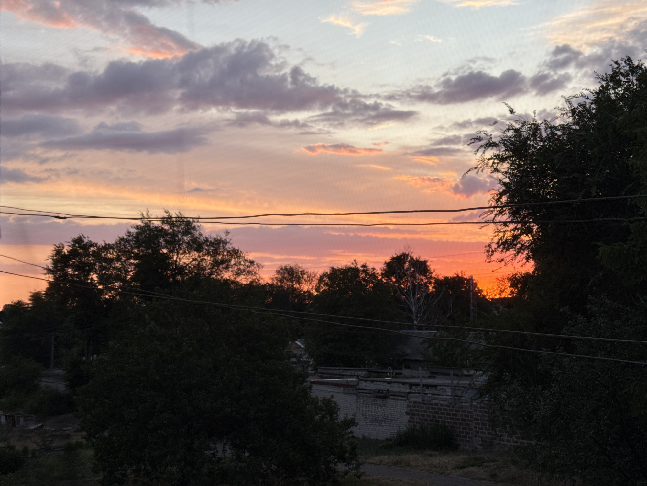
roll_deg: +0.7
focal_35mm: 48
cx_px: 324
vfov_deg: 30.3
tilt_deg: +4.1
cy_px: 243
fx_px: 897
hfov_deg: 39.7
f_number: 1.78
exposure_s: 1/368
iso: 64
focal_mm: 6.76
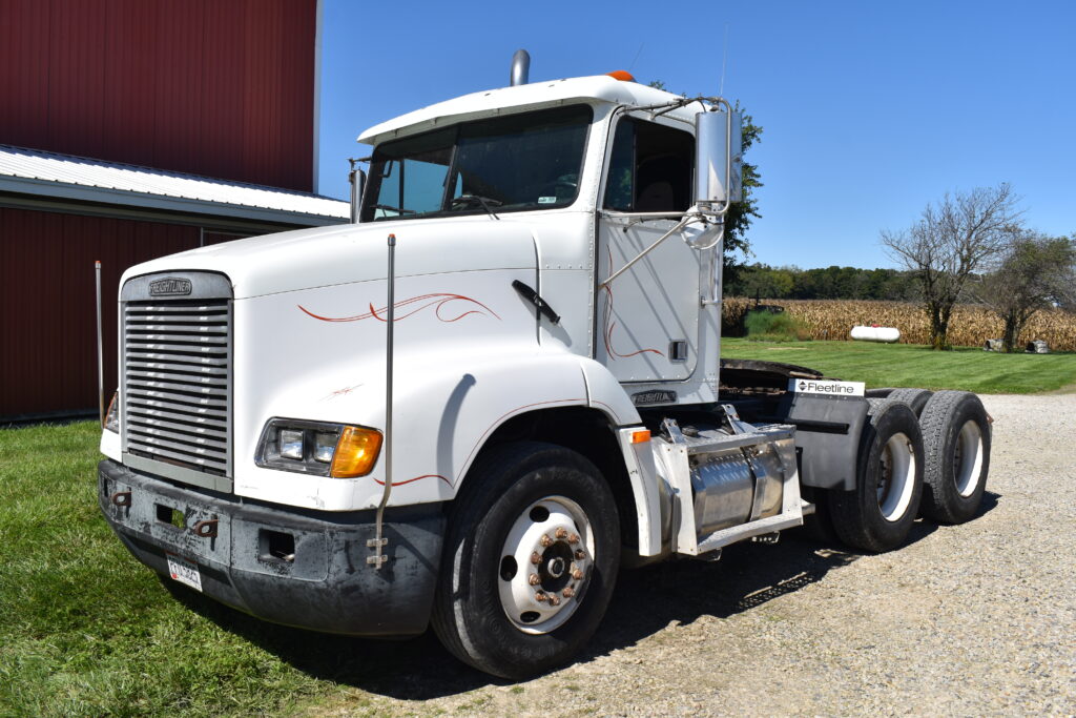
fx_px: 986
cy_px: 359
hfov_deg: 57.2
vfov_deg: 40.0
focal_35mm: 33
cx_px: 538
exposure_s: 1/400
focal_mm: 22
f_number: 10
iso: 100
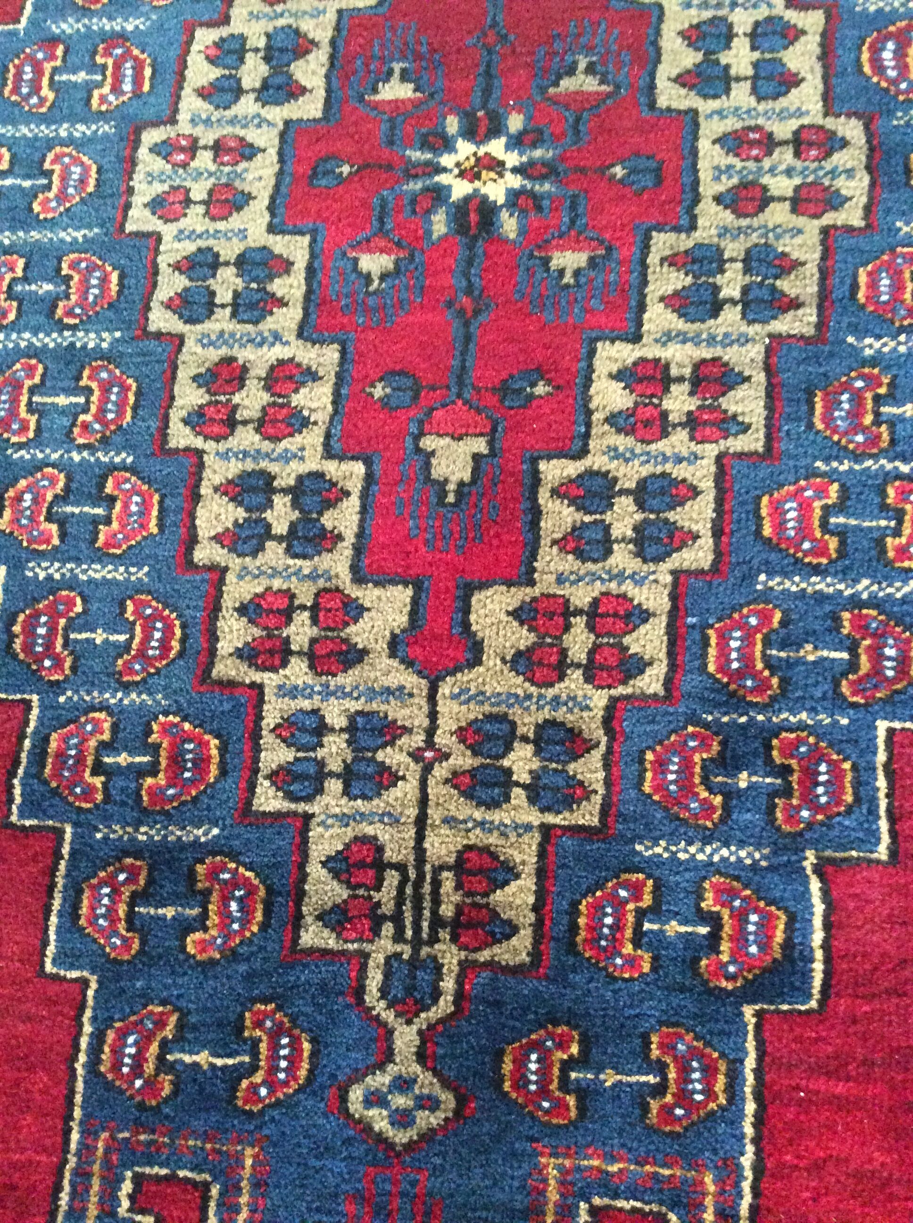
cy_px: 612
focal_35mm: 32
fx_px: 1128
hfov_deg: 44.1
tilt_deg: -75.1
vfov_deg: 56.9
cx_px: 456
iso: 500
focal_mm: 3.3
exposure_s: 1/17
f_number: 2.4
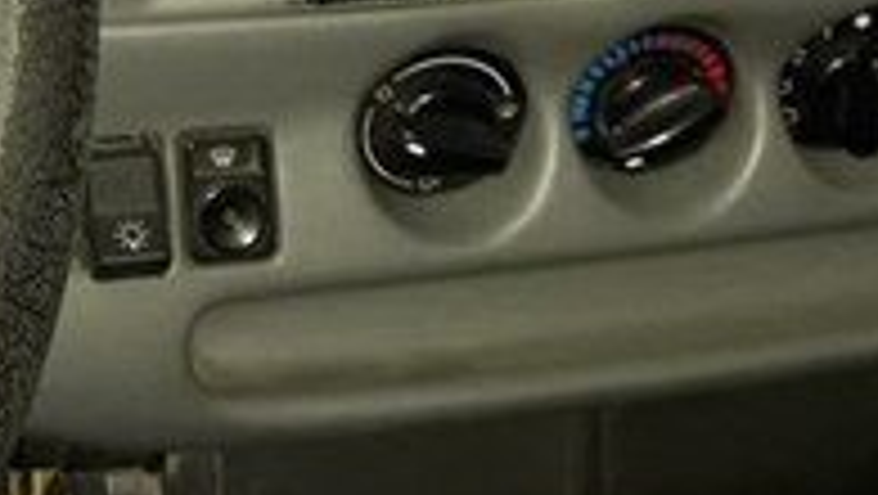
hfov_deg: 19.8
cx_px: -86
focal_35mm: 103
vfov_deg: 10.9
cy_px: -430
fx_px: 2400
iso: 125
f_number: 1.9
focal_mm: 3.7
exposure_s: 1/33
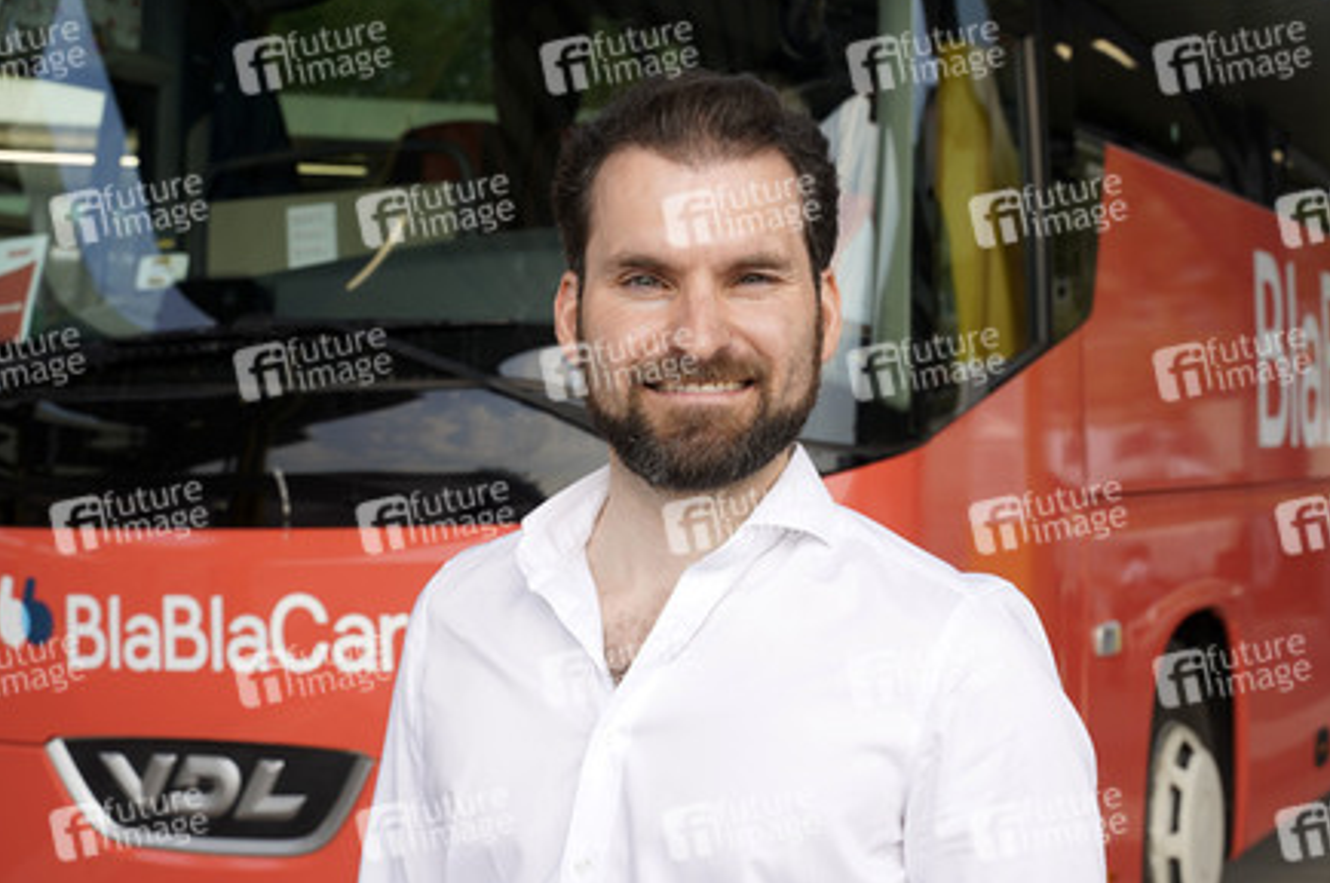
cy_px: 442
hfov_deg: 38.2
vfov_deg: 25.9
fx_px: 1918
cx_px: 660
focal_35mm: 52
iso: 100
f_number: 8
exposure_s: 1/125
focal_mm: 50
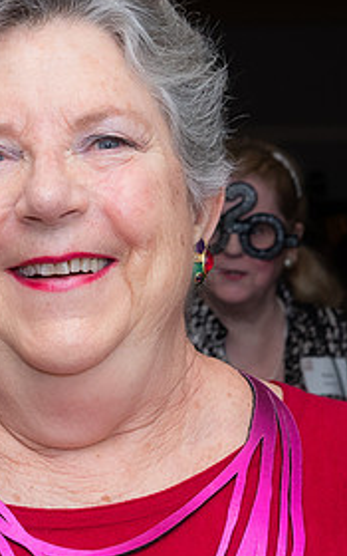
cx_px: 58
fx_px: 2633
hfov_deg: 7.5
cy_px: 435
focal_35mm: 174
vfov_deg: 12.0
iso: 500
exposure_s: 1/60
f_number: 7.1
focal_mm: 34
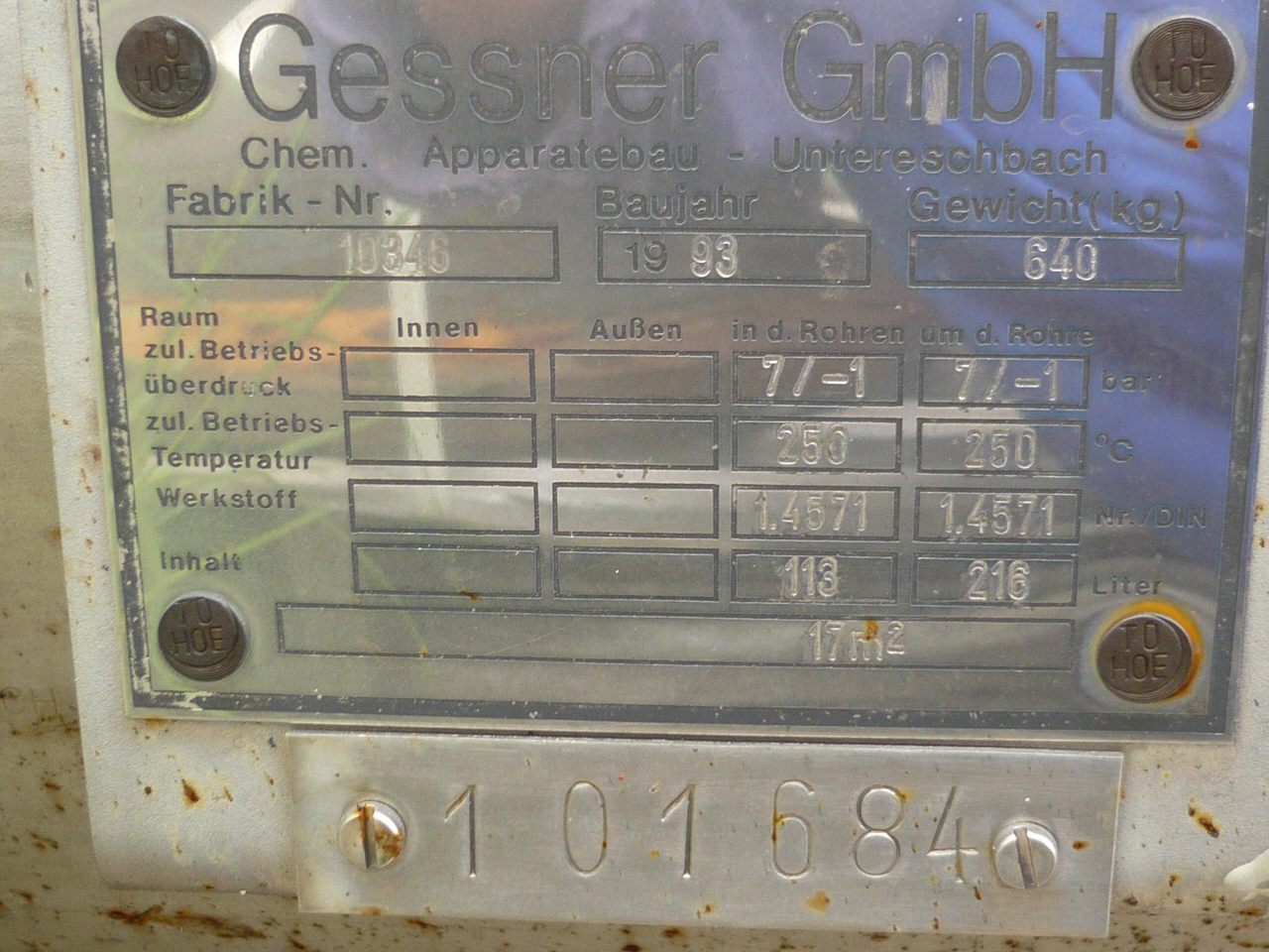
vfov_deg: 24.4
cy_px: 476
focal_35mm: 60
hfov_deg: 32.2
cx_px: 634
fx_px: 2200
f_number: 3.3
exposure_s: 1/30
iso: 125
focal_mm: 6.6
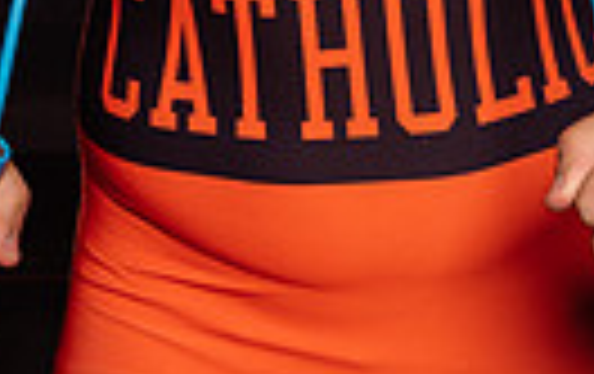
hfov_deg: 16.7
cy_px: -550
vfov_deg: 9.3
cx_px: 268
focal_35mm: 125
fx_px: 2027
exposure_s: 1/250
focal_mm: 24
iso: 50
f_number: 6.3
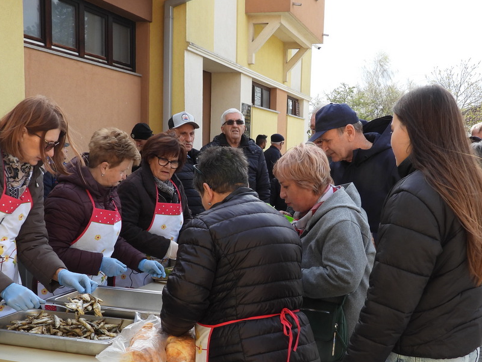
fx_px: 627
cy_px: 233
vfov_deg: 32.0
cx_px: 240
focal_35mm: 45
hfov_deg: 42.1
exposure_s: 1/500
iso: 100
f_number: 3.2
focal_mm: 5.4
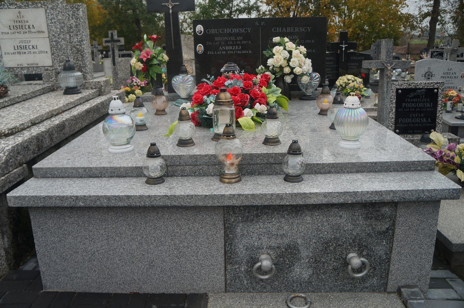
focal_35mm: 28
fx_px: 367
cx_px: 232
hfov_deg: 64.6
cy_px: 154
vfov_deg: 45.6
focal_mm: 19
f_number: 4
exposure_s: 1/160
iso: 200
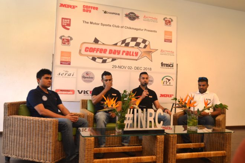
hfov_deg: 57.2
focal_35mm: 33
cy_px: 82
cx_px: 122
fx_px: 225
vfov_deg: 40.0
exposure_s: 1/60
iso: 500
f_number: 3.5
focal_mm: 22
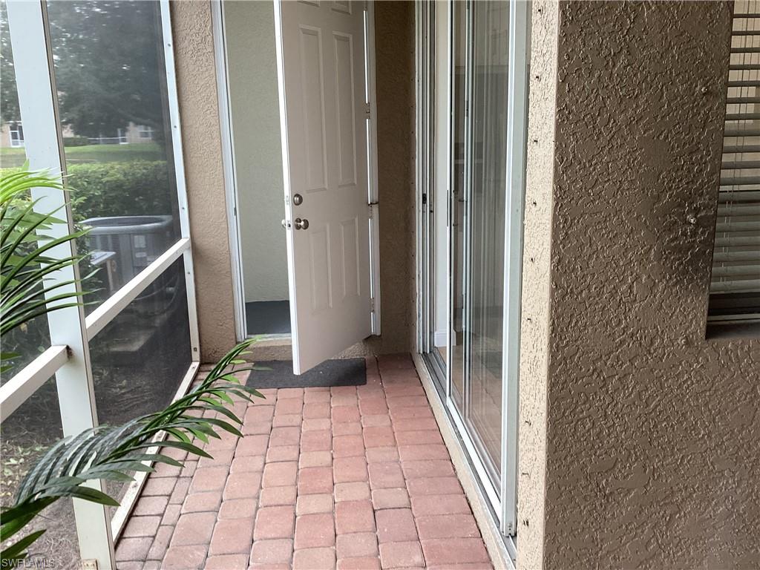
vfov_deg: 45.4
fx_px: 681
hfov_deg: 58.4
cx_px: 380
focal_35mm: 31
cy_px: 285
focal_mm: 3.3
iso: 50
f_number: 2.4
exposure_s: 1/120
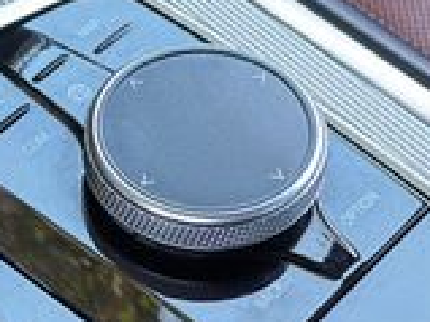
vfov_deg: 10.5
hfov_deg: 13.9
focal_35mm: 141
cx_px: 78
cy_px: 211
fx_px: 1750
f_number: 1.78
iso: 100
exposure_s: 1/50
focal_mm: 6.76
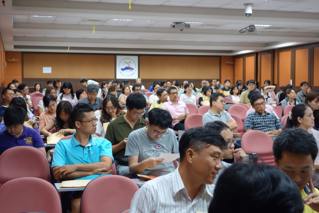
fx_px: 505
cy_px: 106
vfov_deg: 23.8
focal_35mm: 57
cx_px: 160
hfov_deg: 35.0
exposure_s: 1/30
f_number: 3.5
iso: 800
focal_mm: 21.08
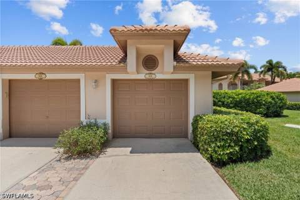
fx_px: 142
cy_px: 100
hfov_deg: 93.3
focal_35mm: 17
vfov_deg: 70.4
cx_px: 150
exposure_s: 1/125
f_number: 10
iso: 100
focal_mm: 17
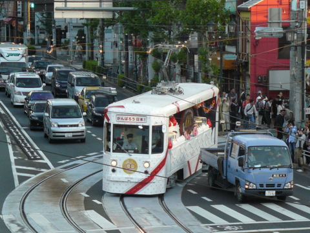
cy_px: 116
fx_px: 1603
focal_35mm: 179
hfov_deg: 11.0
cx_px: 155
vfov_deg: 8.3
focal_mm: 19.9
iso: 200
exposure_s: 1/160
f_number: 3.2
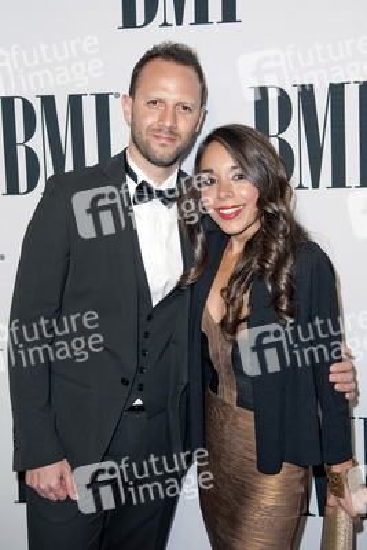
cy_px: 275
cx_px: 184
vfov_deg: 41.1
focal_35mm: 48
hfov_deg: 28.1
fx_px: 733
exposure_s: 1/400
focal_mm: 48
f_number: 4
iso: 500
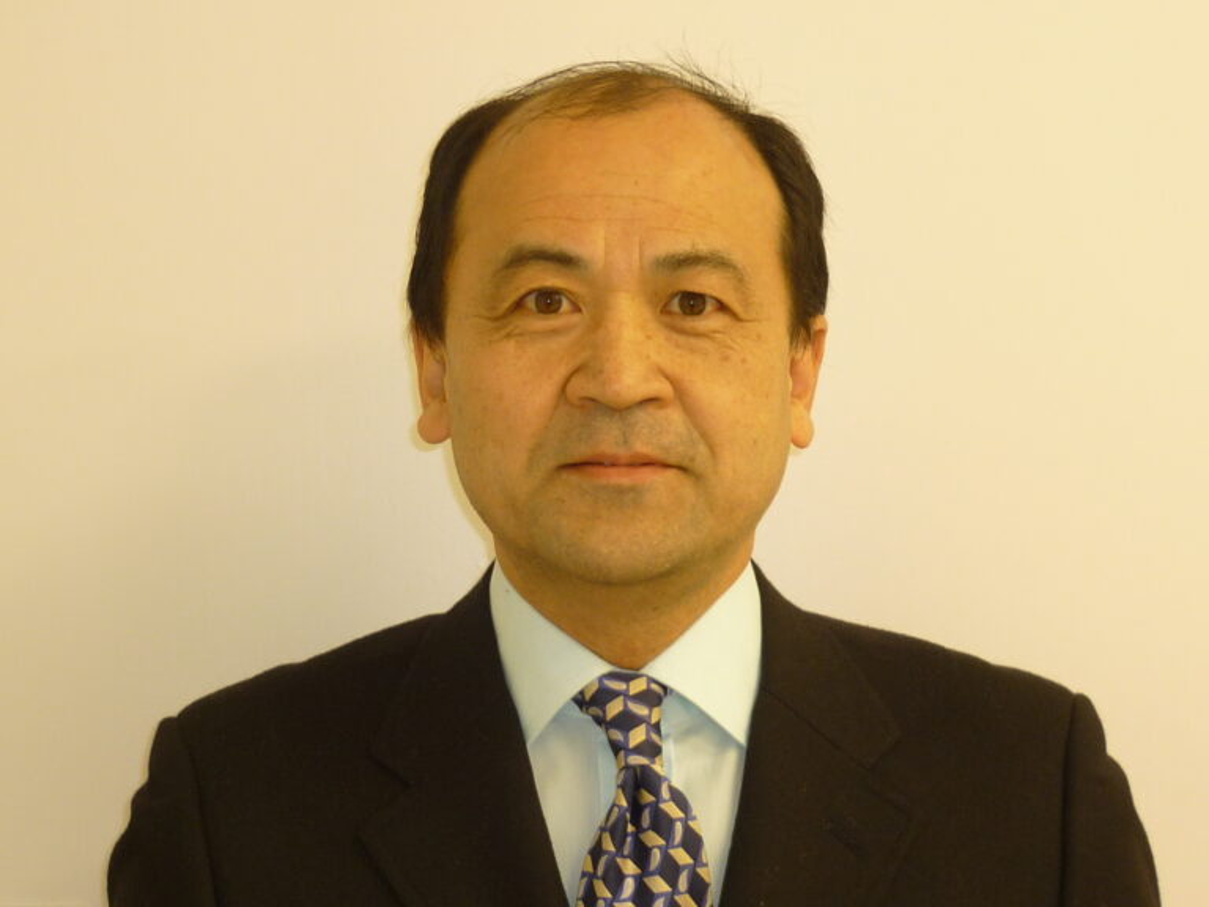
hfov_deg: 24.7
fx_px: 2759
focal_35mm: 79
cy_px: 454
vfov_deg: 18.7
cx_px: 604
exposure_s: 1/30
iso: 100
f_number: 3.1
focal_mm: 7.4
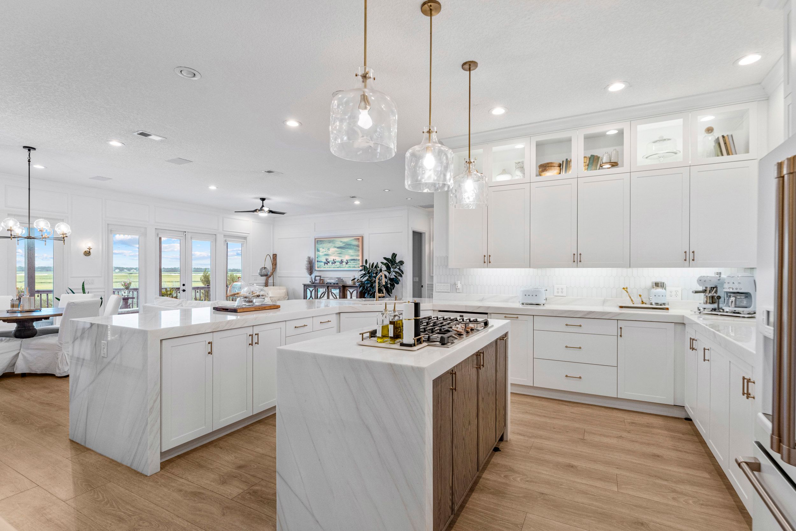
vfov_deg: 71.4
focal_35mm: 17
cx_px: 398
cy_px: 266
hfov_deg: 94.3
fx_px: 369
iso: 320
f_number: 8
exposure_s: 1/3
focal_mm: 16.7
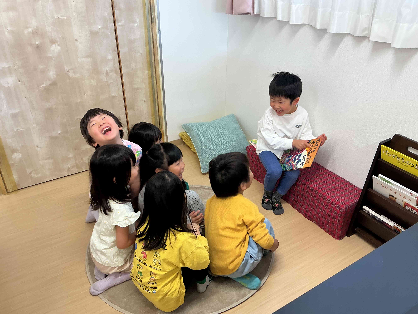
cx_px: 209
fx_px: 350
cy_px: 157
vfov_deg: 48.2
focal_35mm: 29
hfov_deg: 61.7
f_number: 1.8
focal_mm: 3
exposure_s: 1/60
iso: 40
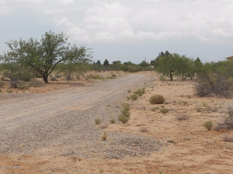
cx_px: 116
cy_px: 87
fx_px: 538
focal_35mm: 80
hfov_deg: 24.4
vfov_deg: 18.4
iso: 125
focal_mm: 14.4
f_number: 4.5
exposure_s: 1/1600
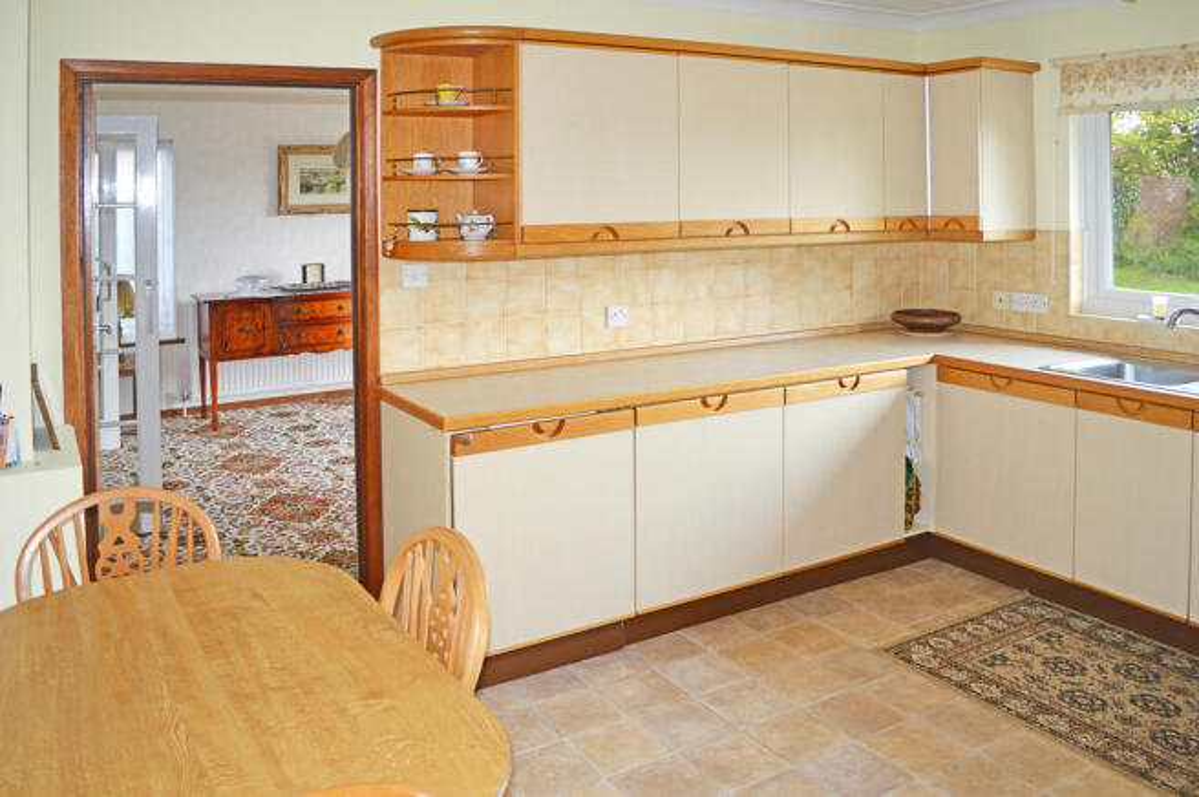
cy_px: 398
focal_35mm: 27
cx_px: 600
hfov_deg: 67.4
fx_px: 898
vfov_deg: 47.8
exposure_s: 1/60
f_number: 3.5
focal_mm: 18
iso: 100
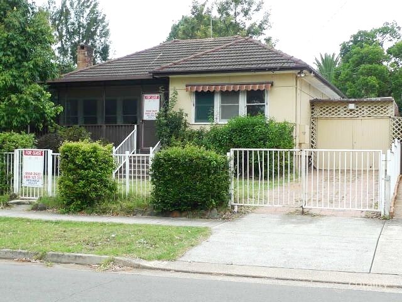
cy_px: 151
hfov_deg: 38.2
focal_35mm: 50
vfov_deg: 29.1
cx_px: 201
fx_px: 581
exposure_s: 1/400
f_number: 2.8
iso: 80
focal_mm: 5.9
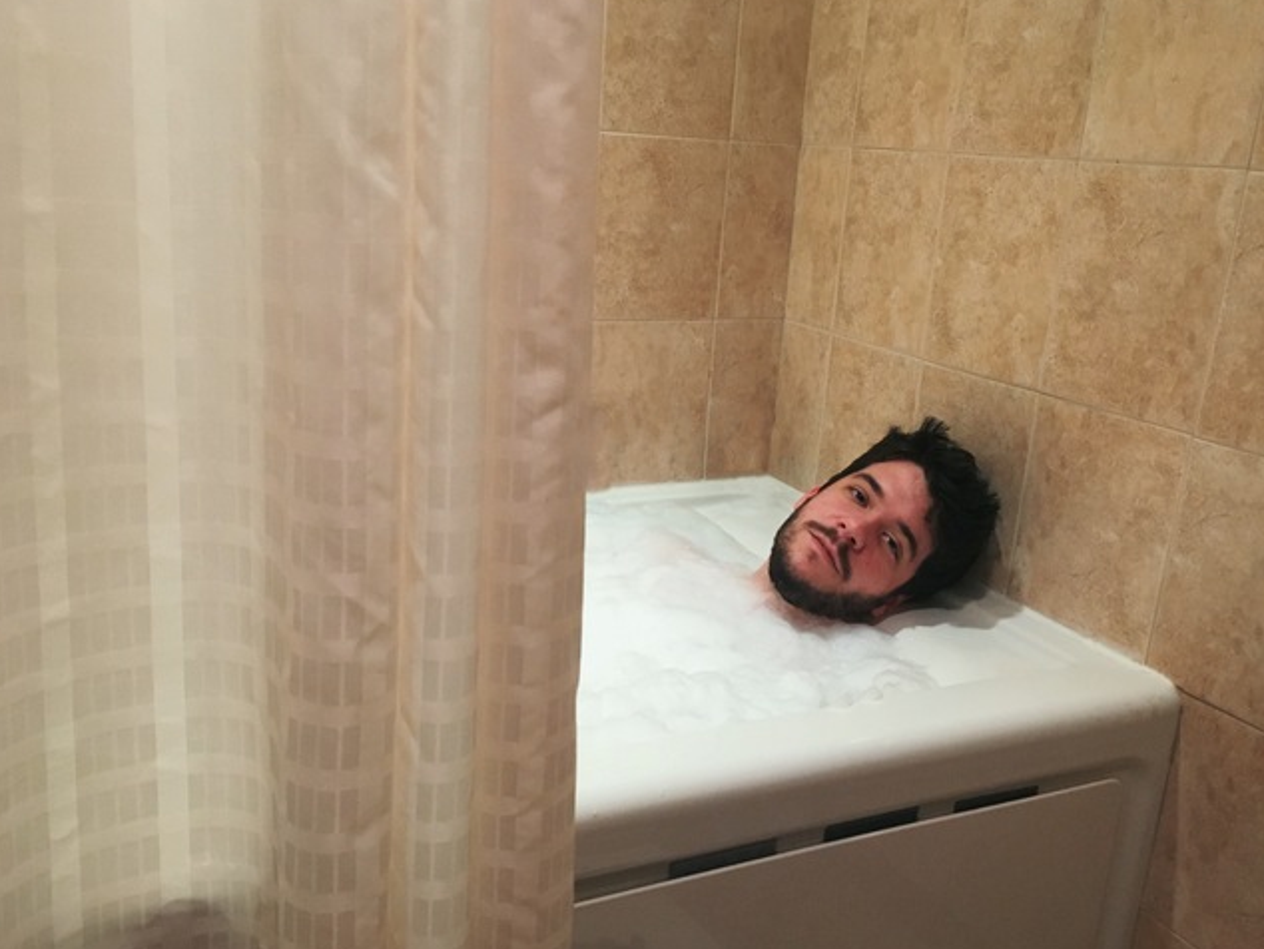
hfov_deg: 56.8
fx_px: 1169
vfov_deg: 44.2
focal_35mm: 32
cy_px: 495
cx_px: 656
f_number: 2.2
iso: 200
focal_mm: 4.15
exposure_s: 1/20
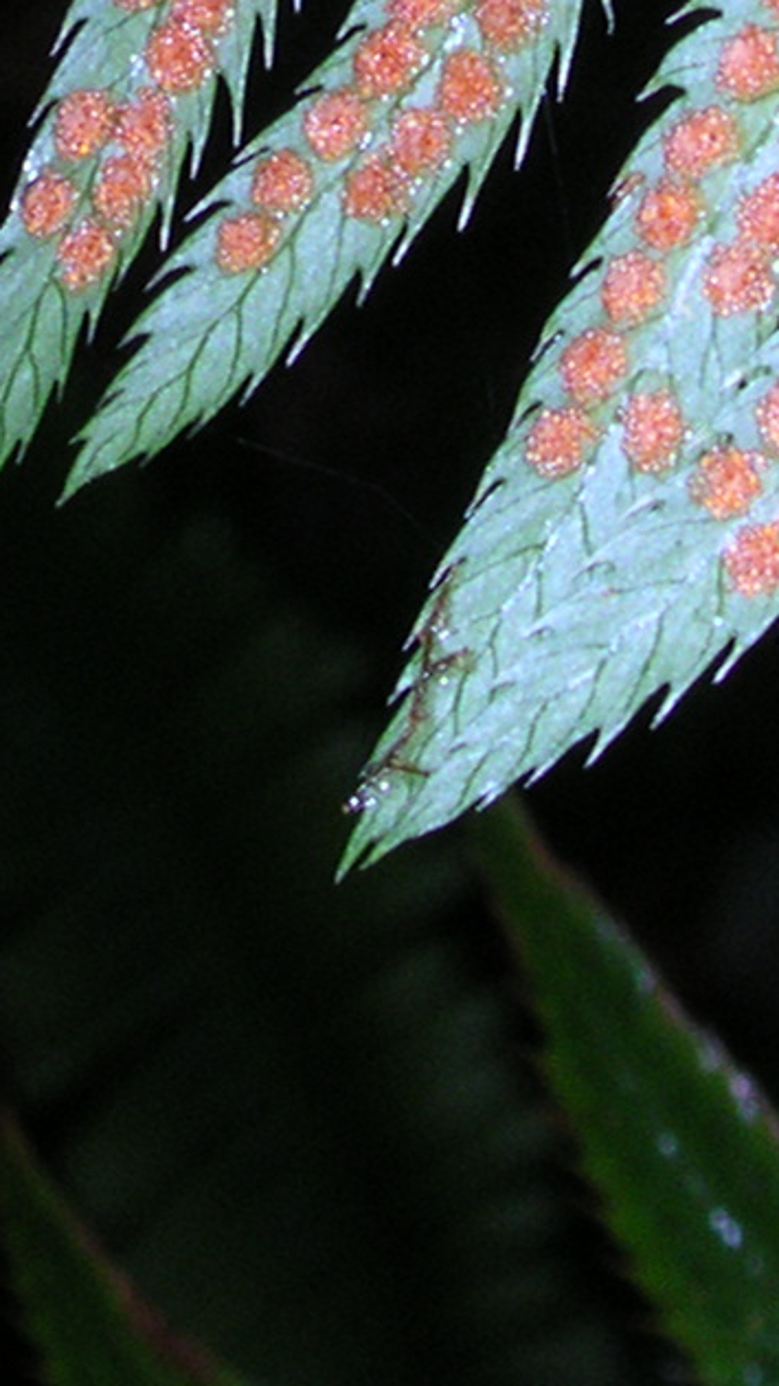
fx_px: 8308
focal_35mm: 226
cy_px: -265
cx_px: 274
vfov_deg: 9.4
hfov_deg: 5.4
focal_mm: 9.7
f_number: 5.9
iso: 100
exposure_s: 1/60
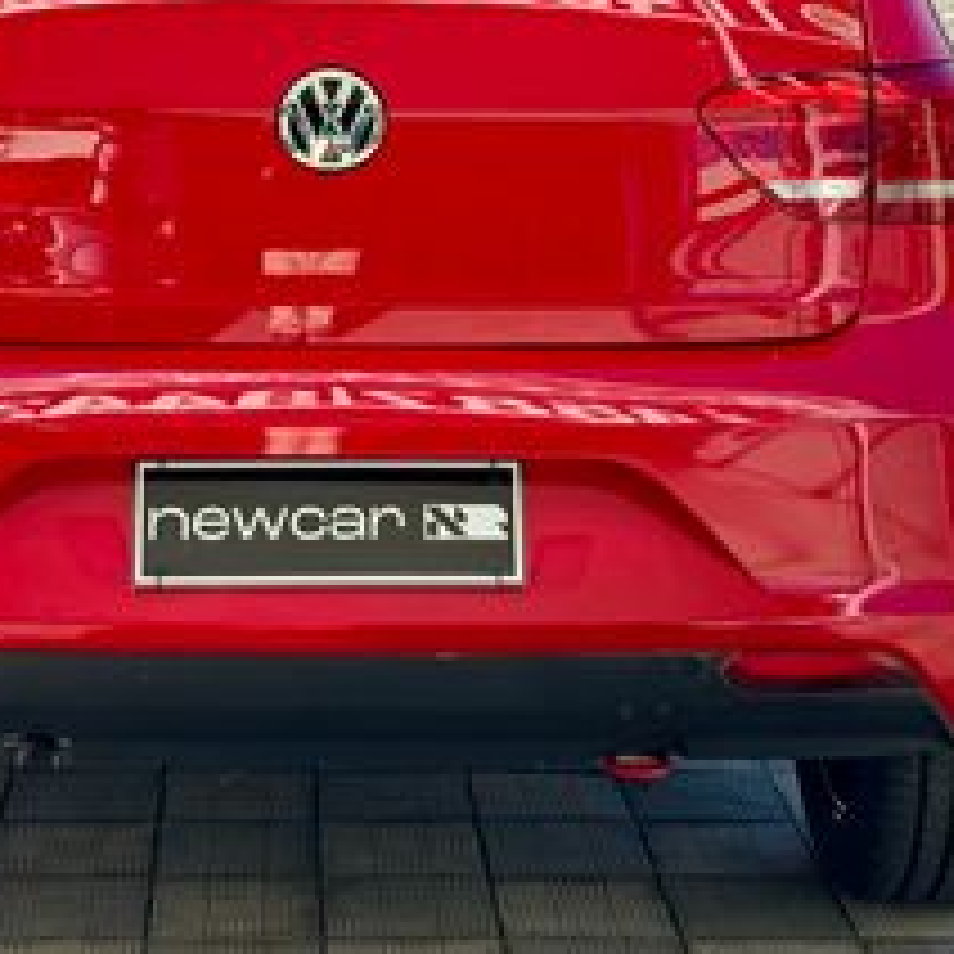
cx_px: 306
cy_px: 184
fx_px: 2931
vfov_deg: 18.3
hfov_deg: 18.4
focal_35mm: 94
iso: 64
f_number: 1.78
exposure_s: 1/433
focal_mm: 6.76
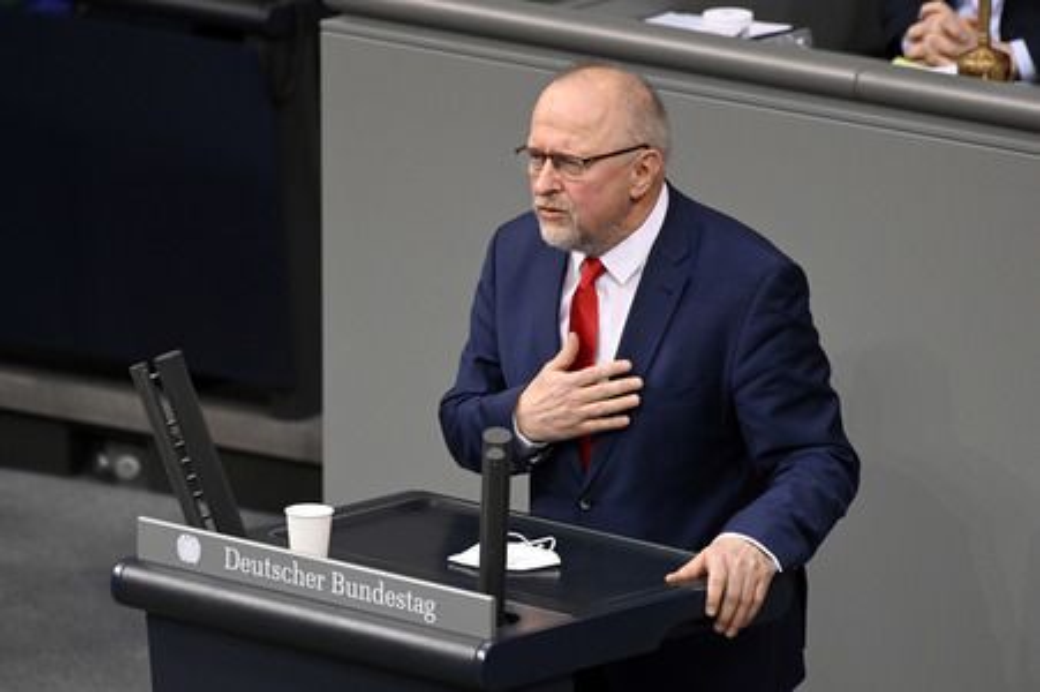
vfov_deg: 3.5
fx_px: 11258
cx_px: 520
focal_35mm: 390
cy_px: 346
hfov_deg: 5.3
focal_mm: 390
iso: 6400
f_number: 5.6
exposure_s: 1/250
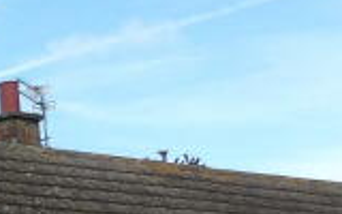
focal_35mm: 163
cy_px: 265
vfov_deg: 8.0
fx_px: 1519
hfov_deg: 11.3
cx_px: -404
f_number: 4.1
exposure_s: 1/393
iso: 100
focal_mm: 4.3
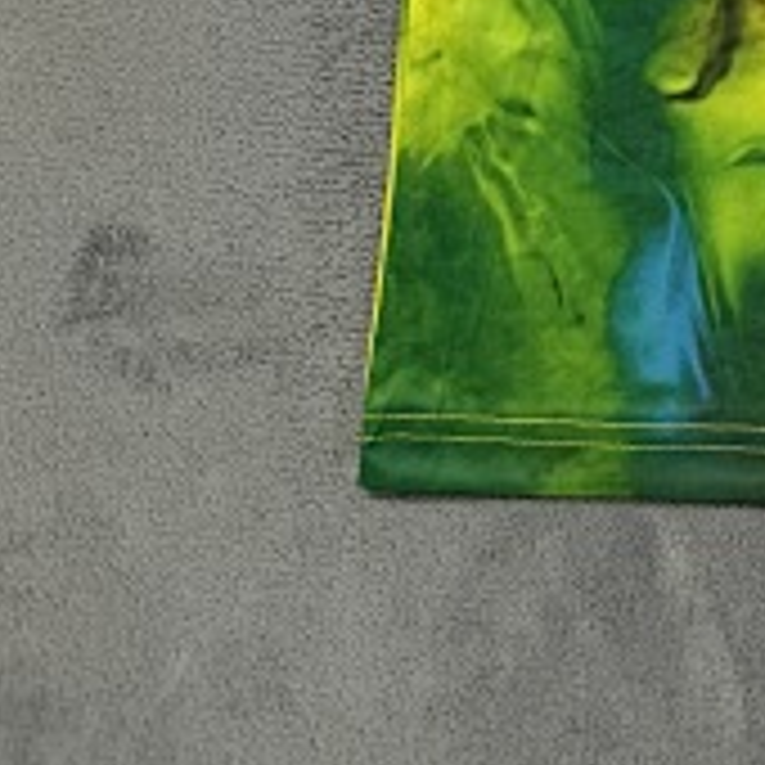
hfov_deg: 15.8
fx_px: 2500
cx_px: 1202
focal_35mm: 100
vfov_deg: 14.0
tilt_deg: -80.6
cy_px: -873
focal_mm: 6.76
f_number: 1.78
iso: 125
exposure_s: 1/50
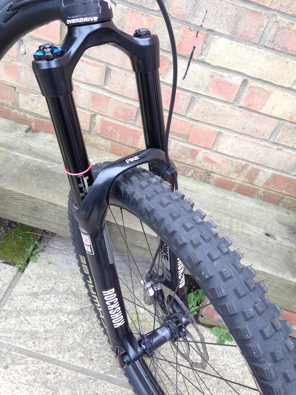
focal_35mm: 33
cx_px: 148
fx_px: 376
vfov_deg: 55.4
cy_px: 198
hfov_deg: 42.9
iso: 50
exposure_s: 1/40
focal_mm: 4.12
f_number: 2.4
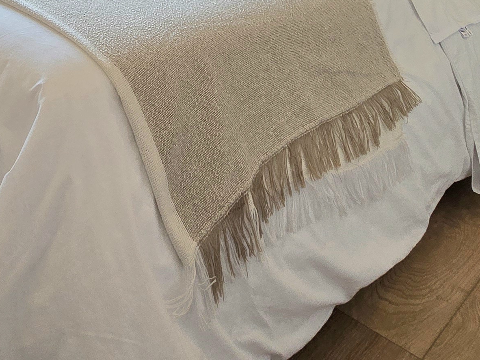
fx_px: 610
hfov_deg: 40.4
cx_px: 69
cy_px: -201
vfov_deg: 24.4
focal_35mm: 44
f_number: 2.2
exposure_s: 1/50.3
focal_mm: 2.2
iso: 50
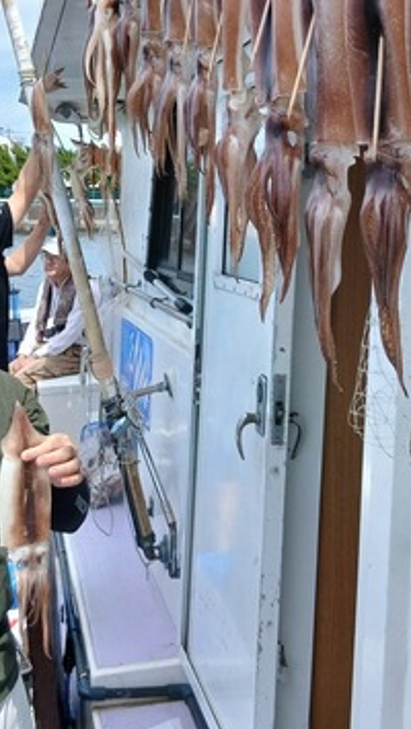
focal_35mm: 51
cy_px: 279
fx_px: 987
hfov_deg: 23.5
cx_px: 251
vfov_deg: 40.3
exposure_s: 1/352
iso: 20
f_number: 1.8
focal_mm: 3.86
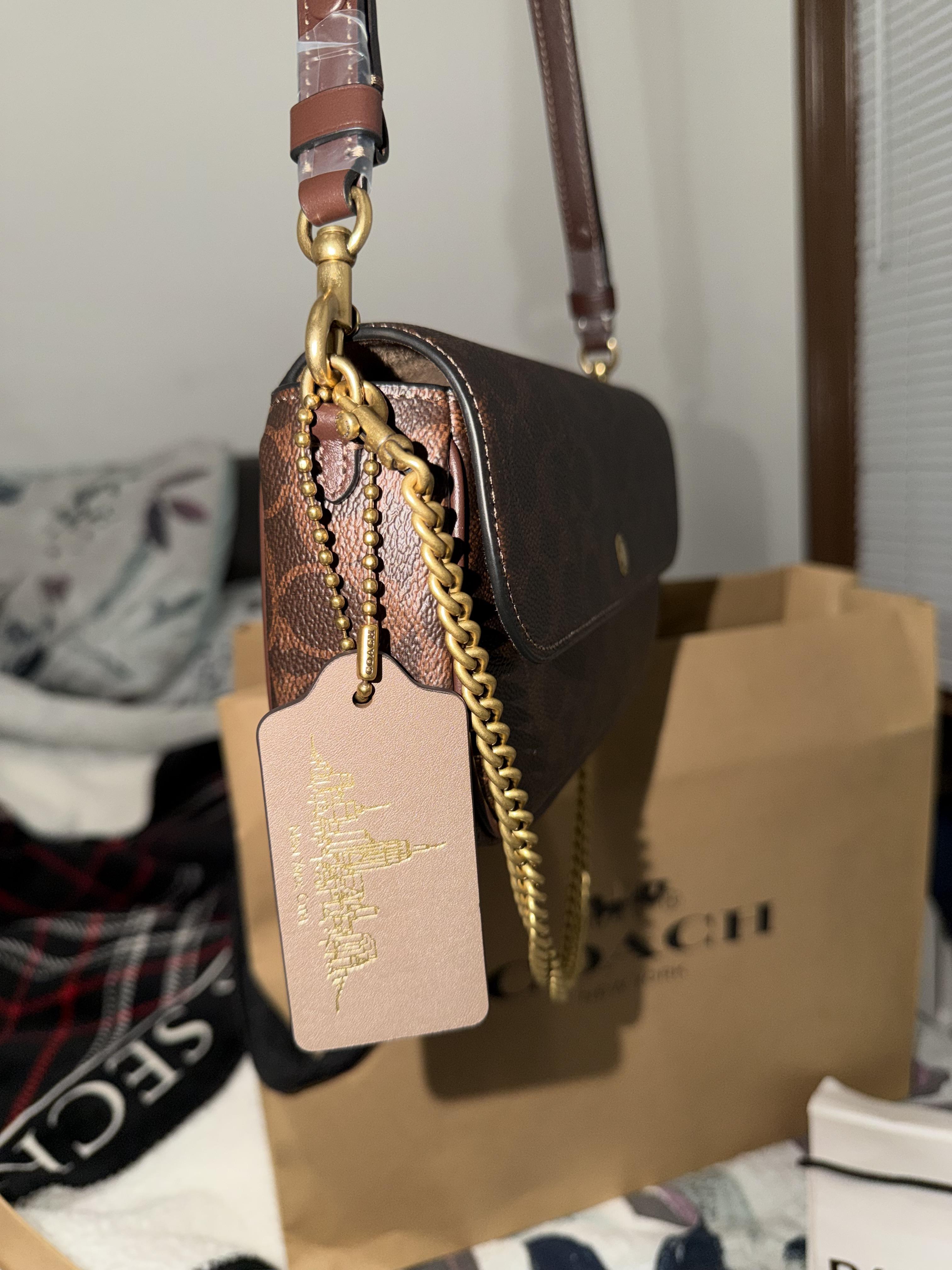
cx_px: 476
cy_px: 635
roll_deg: +4.3
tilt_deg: -12.0
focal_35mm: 24
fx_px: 880
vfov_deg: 71.6
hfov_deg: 56.8
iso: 50
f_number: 1.78
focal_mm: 6.76
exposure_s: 1/23
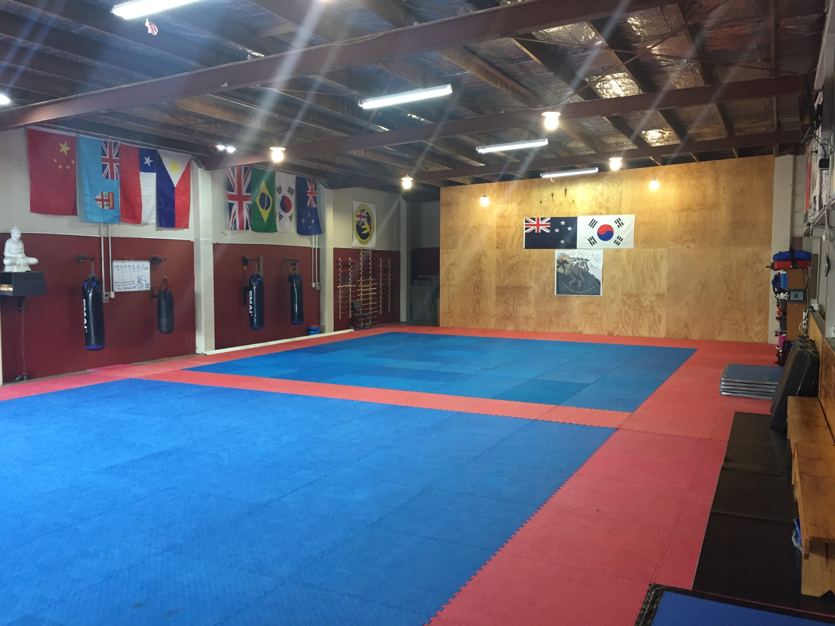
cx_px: 418
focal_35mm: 29
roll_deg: -1.1
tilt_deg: -3.6
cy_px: 313
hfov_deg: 61.7
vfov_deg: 48.2
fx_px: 700
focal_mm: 4.15
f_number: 2.2
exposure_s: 1/33
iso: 125
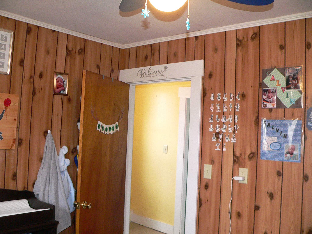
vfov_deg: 39.7
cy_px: 117
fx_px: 324
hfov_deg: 51.4
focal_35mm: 36
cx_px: 156
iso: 400
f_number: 2.8
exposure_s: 1/60
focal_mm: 6
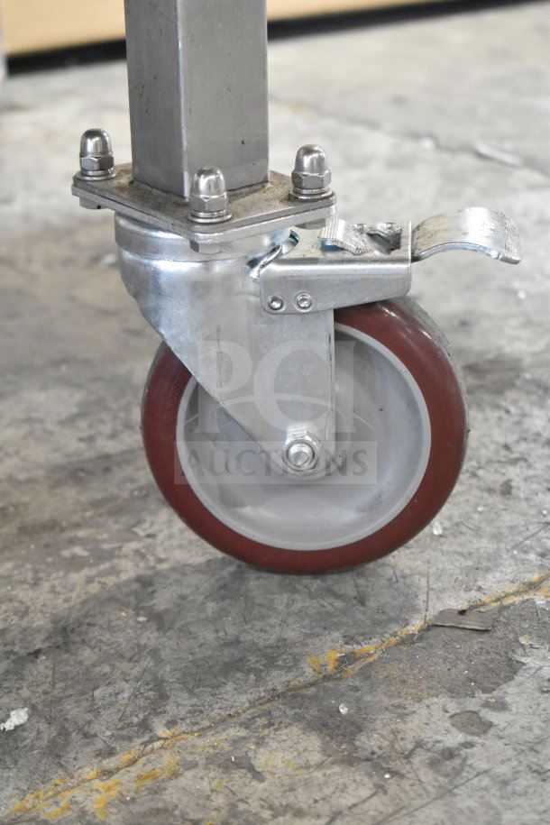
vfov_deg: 26.0
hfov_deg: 17.5
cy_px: 412
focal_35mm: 78
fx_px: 1787
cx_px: 275
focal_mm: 52
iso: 6400
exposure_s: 1/200
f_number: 7.1
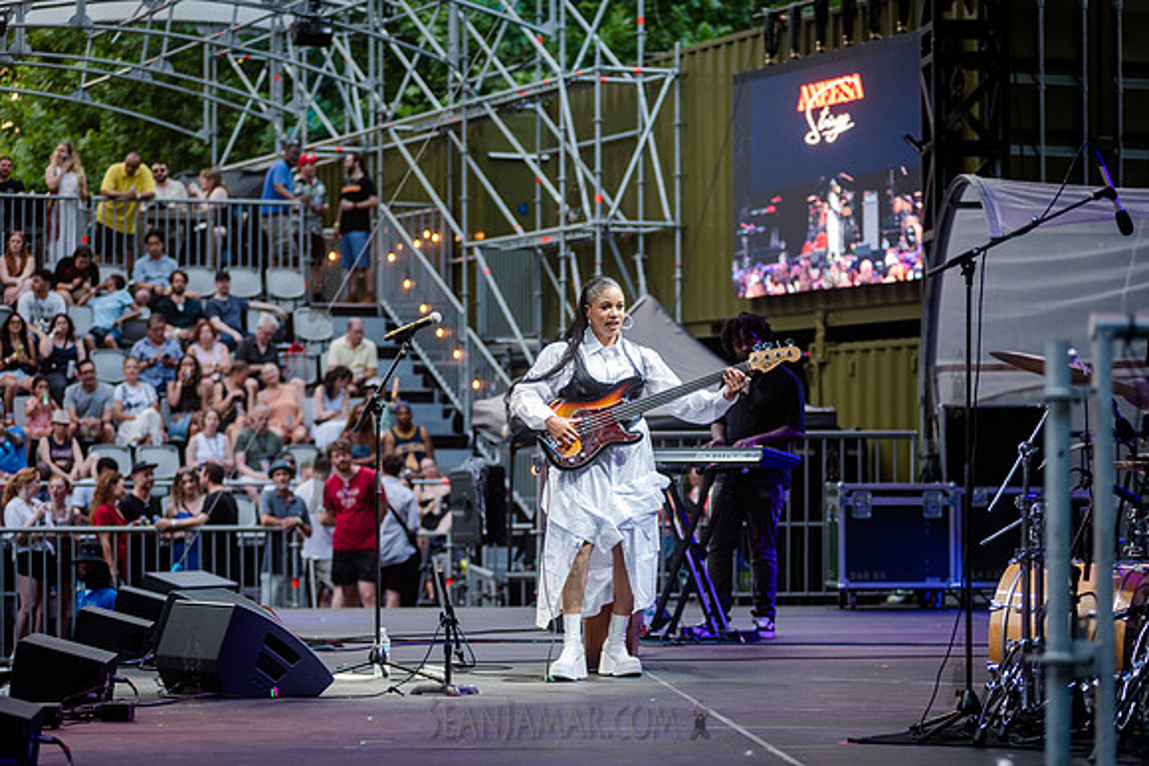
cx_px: 574
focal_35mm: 105
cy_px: 383
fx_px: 3352
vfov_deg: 13.0
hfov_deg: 19.5
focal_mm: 105
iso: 800
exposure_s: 1/400
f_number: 3.2
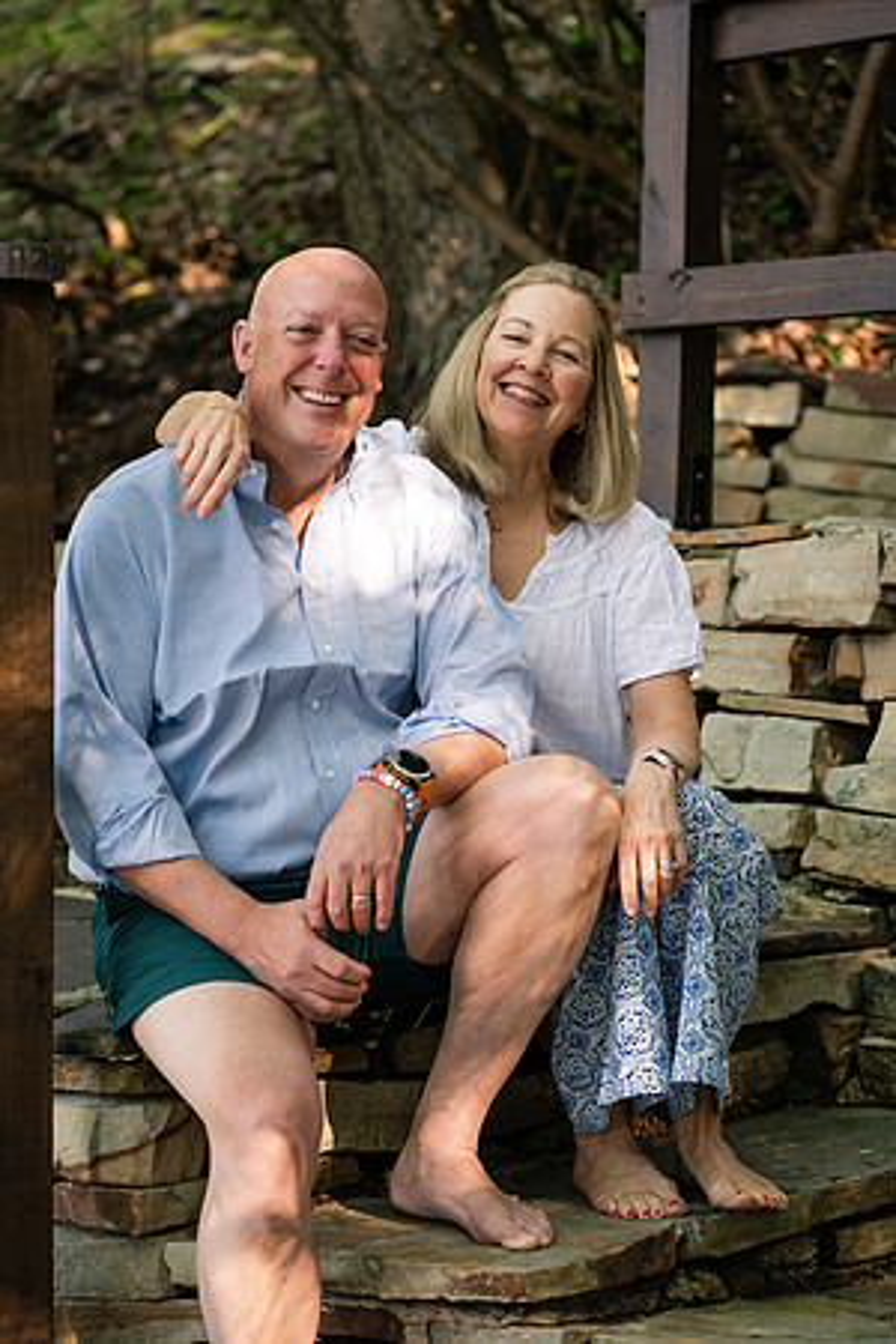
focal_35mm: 85
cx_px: 448
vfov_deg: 23.9
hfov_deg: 16.1
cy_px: 672
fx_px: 3173
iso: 500
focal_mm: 85
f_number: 3.2
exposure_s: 1/400
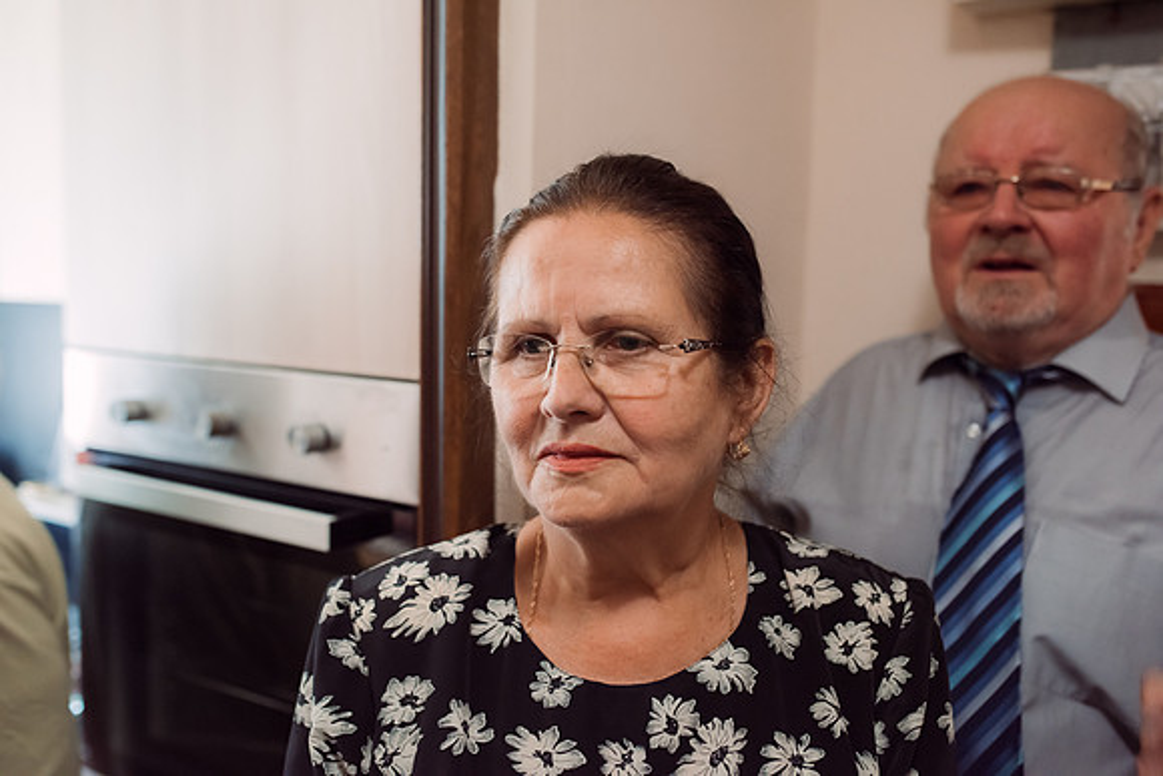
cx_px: 582
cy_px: 388
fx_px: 1131
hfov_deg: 54.4
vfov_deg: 37.9
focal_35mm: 35
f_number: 2.8
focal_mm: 35
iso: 2000
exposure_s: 1/200
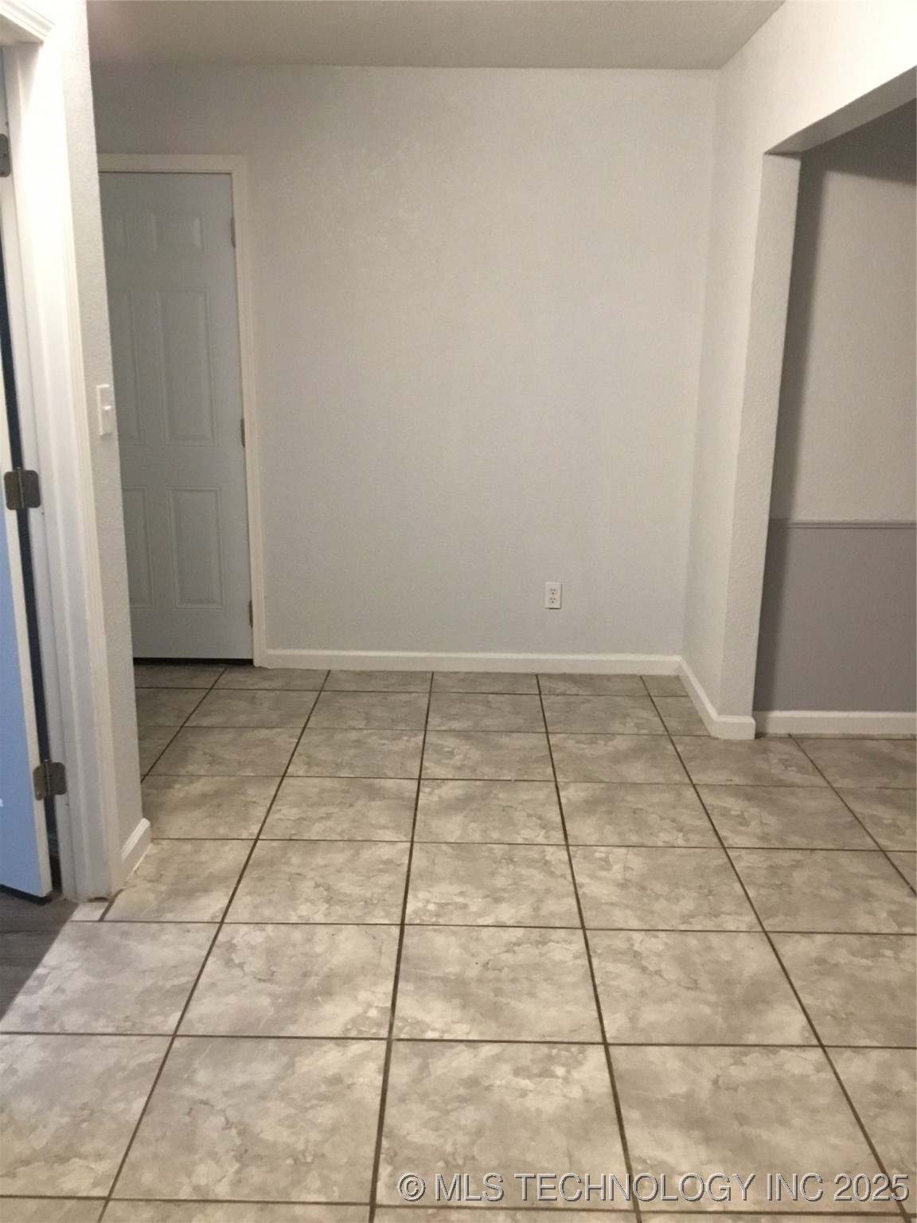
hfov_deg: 45.4
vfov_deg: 58.4
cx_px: 458
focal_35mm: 31
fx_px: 1095
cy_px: 612
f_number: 2.4
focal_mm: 3.3
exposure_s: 1/24
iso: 200
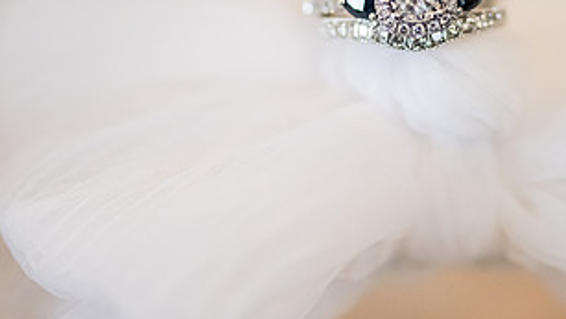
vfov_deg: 5.8
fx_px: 3123
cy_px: 64
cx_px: 343
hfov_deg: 10.4
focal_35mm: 208
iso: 3200
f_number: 4
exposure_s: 1/320
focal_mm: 105
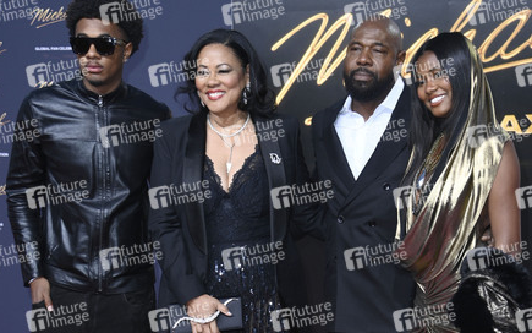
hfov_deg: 27.8
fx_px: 1073
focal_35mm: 74
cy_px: 164
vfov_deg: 17.6
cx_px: 270
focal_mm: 70
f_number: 5.6
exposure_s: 1/250
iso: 400
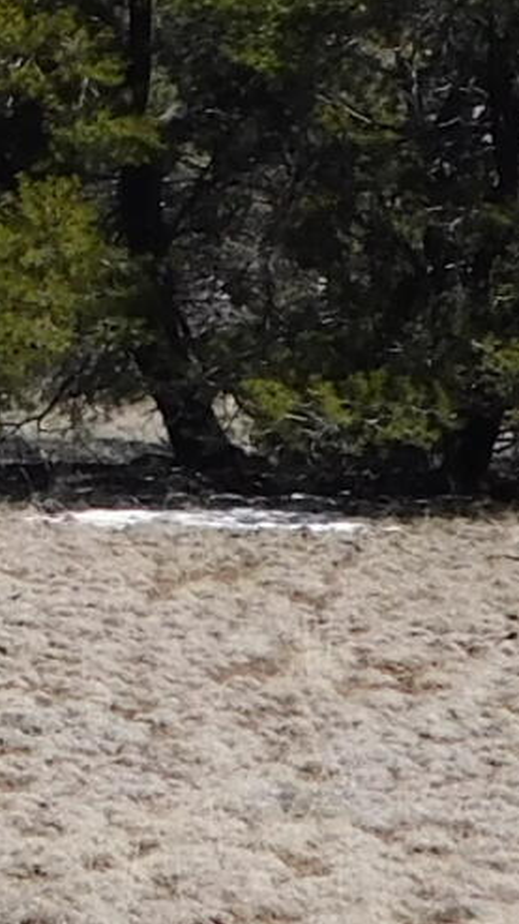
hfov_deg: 5.3
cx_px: -1664
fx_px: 4873
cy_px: 114
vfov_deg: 10.8
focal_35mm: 199
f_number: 6.4
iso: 125
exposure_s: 1/500
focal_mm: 5.3
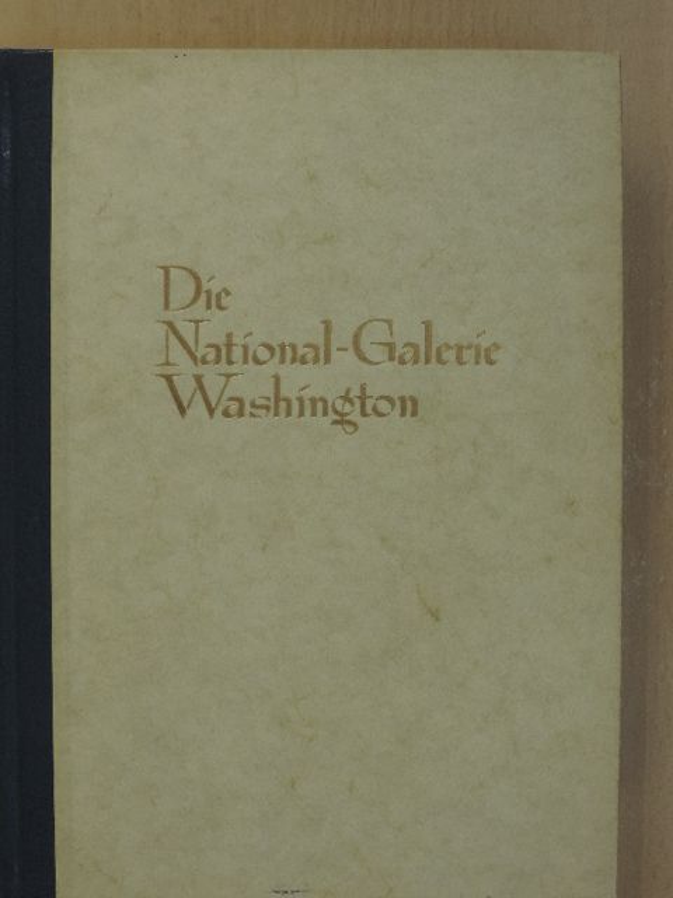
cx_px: 336
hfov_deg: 29.1
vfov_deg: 38.2
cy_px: 449
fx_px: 1296
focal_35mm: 50
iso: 320
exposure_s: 1/50
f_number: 3.6
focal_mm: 8.9
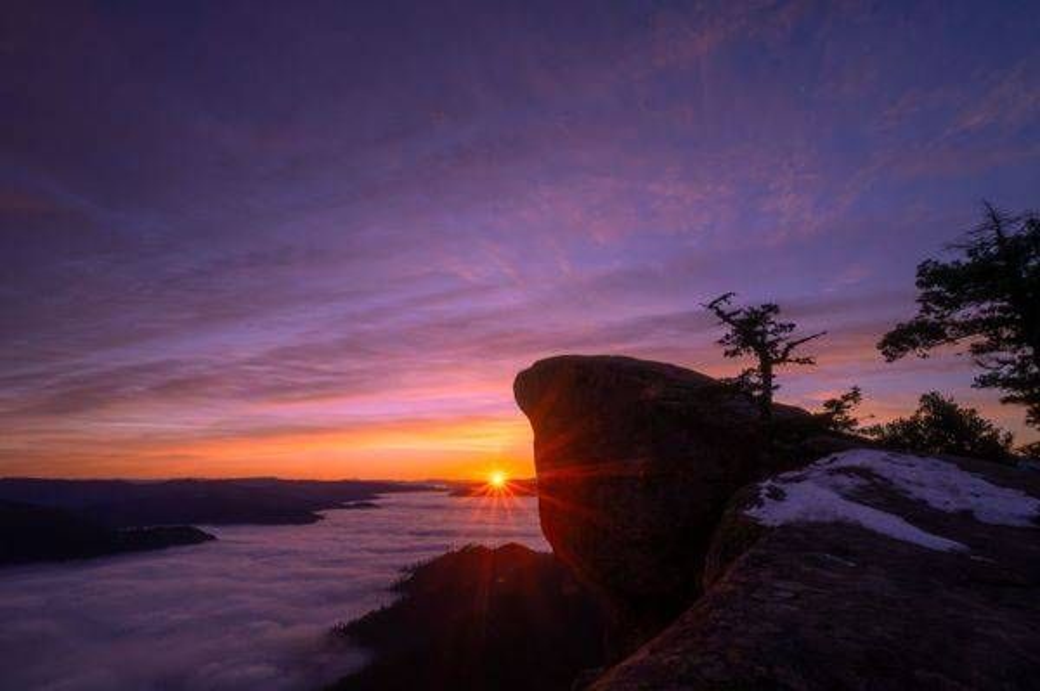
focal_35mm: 16
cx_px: 519
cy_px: 346
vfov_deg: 73.1
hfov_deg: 96.2
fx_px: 467
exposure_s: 1/60
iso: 1250
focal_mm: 10
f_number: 22
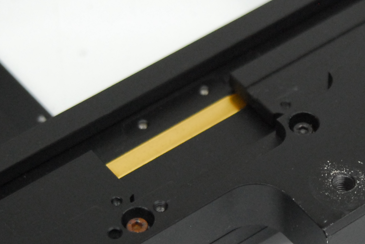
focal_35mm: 191
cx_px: 271
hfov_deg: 10.7
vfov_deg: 7.2
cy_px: 101
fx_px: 1939
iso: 800
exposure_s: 1/125
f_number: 3.3
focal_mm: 42
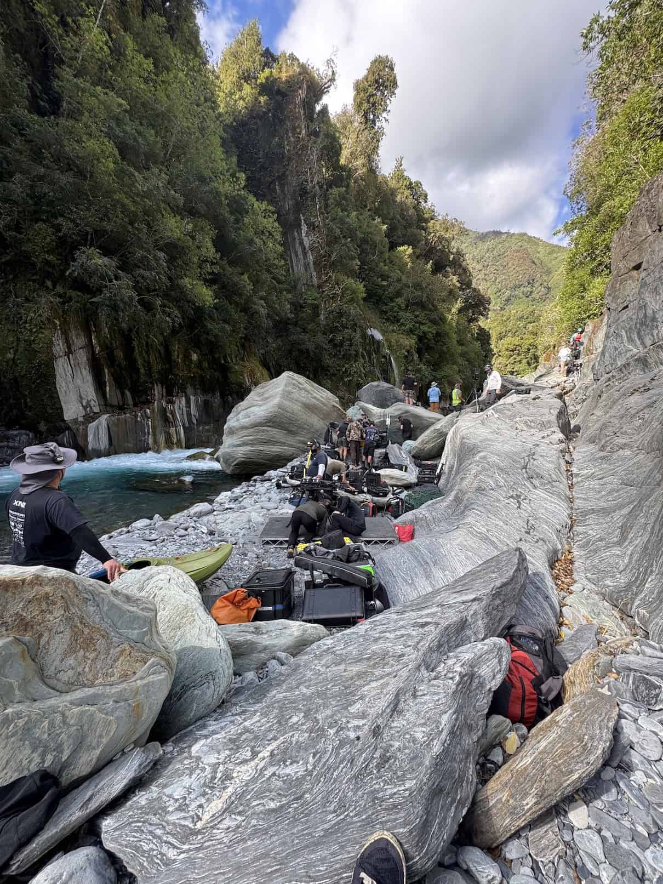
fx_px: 357
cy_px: 442
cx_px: 332
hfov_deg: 85.7
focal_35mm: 14
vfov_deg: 102.1
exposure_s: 1/190
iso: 40
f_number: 2.2
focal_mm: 2.2
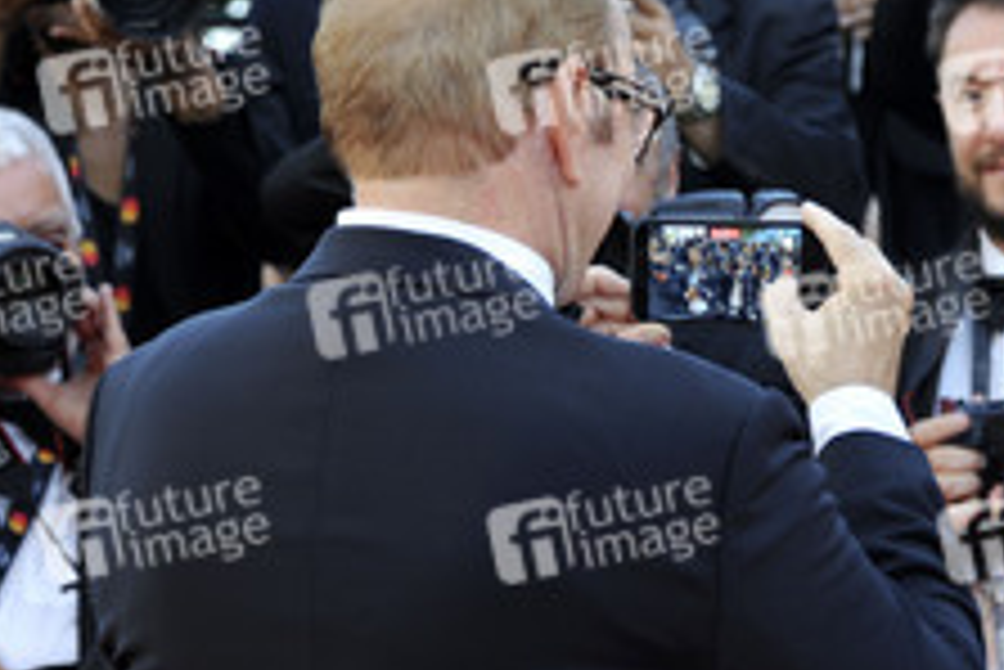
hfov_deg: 9.1
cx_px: 932
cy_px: 418
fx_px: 6307
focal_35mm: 226
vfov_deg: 6.1
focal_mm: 112
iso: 640
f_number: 5.3
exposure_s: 1/250
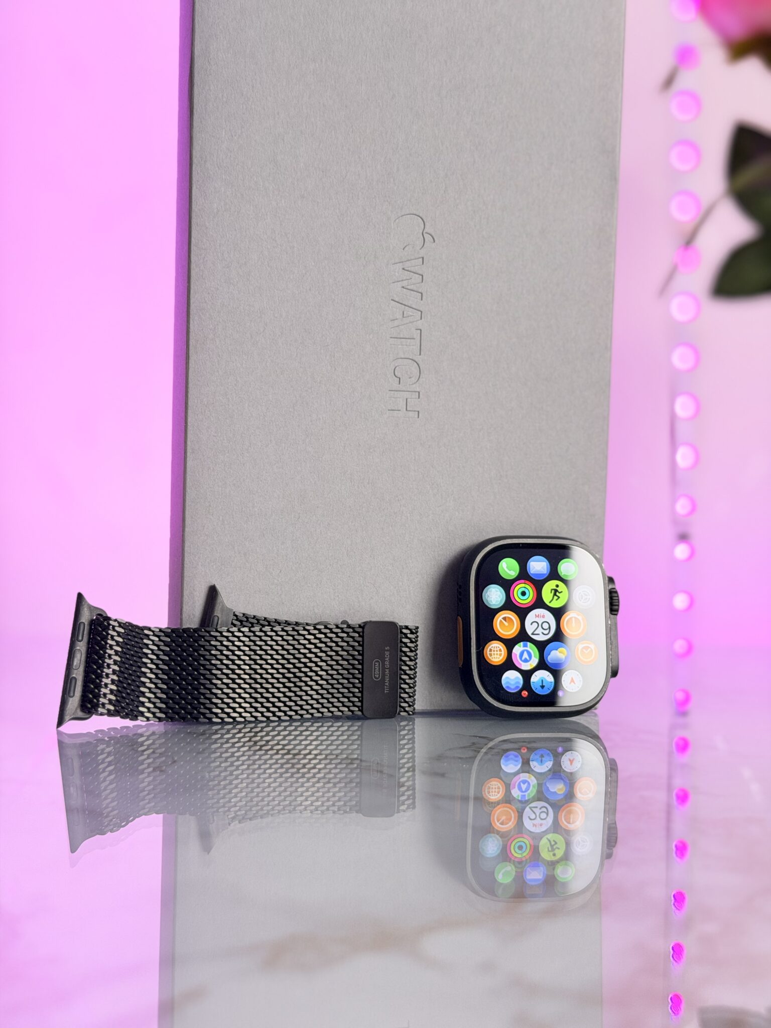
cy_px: 514
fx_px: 1425
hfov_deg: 30.3
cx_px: 386
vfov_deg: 39.7
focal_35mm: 48
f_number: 1.78
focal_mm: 6.76
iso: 80
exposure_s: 1/148
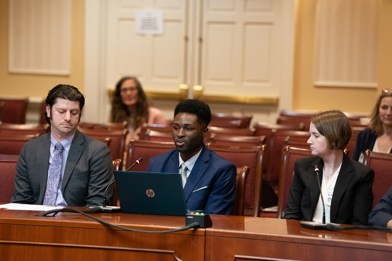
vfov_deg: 7.0
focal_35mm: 197
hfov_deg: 10.4
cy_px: 130
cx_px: 196
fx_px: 2145
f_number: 3.5
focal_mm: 197
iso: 4000
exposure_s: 1/160
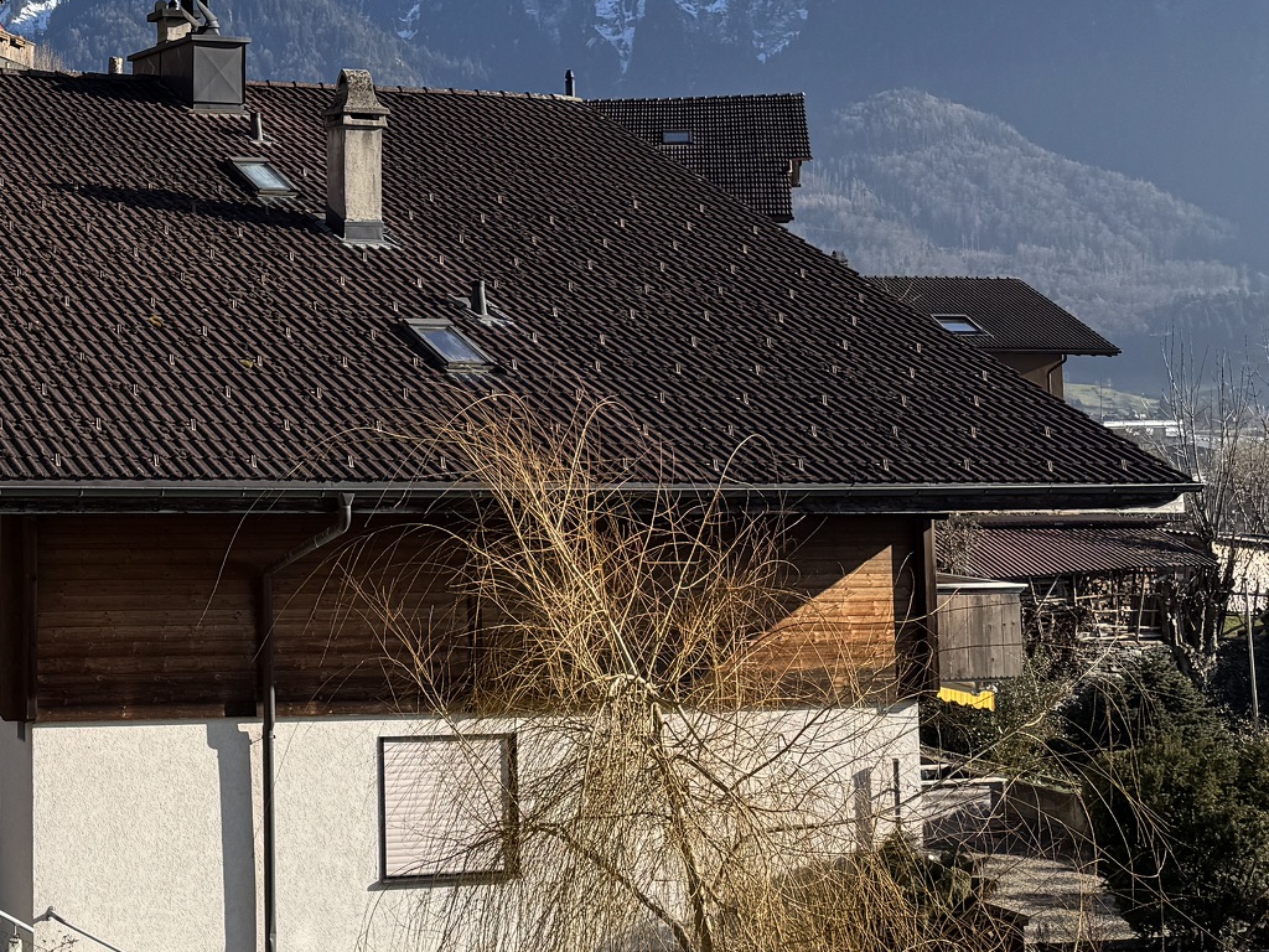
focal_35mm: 60
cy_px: 105
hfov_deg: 29.2
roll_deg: -0.2
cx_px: -119
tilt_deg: +6.6
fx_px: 2200
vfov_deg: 23.8
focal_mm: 6.76
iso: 80
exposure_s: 1/2710
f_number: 1.78
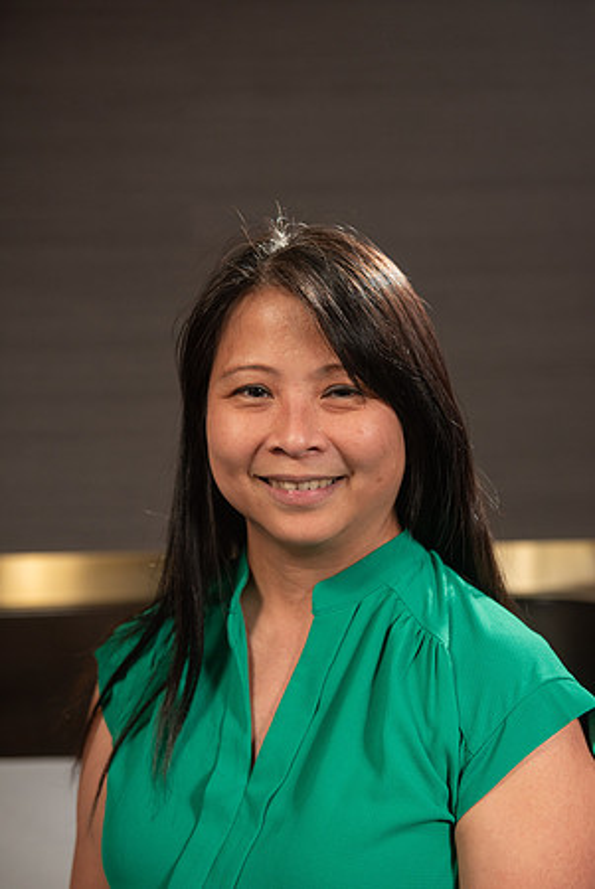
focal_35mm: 60
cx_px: 298
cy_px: 444
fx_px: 1484
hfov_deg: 22.7
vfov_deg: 33.4
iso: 800
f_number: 4
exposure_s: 1/100
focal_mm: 60
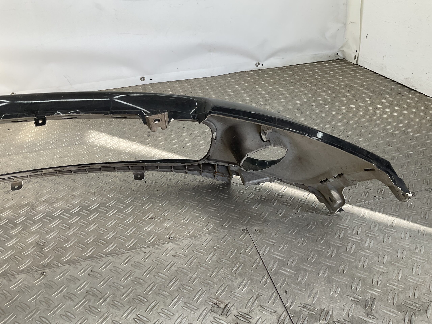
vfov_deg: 48.2
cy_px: 162
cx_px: 216
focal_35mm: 29
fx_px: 362
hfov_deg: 61.7
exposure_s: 1/165
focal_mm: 3
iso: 16
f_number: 1.8
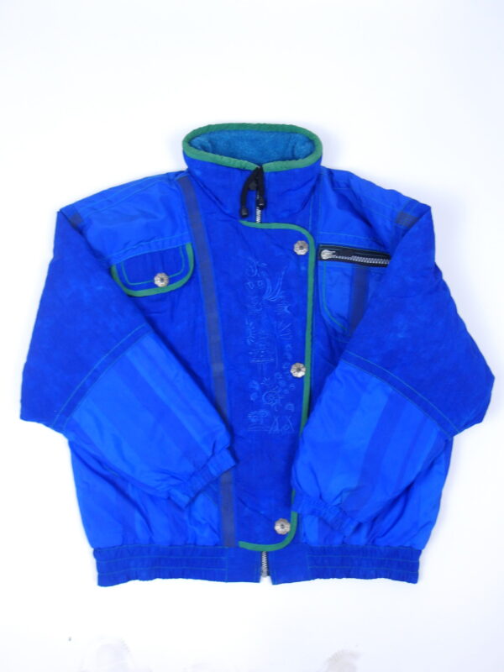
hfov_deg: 51.4
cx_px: 252
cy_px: 336
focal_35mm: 27
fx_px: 524
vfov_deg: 65.3
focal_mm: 4.9
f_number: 3
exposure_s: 1/50
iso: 135
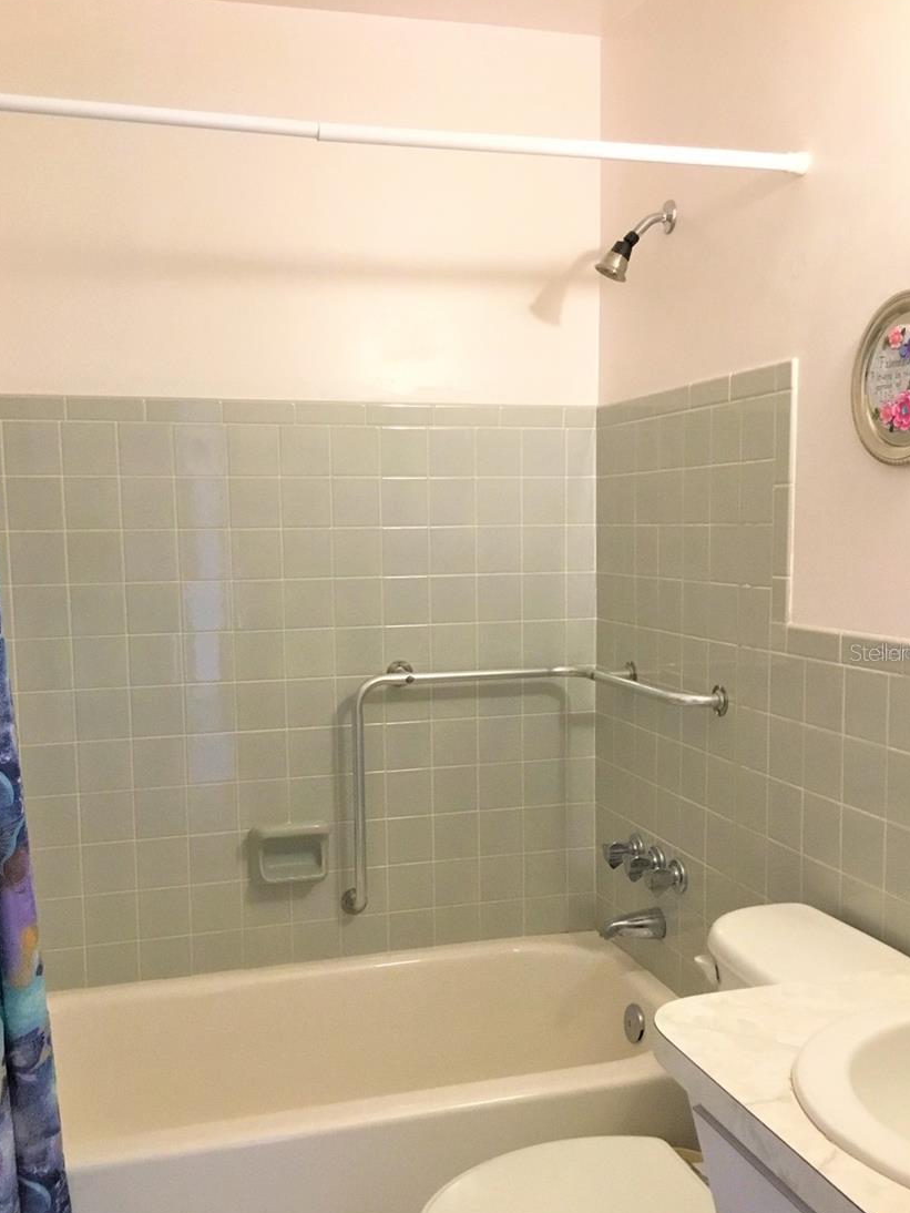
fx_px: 1191
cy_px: 652
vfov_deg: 53.9
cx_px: 456
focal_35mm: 34
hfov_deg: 41.8
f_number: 2.4
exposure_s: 1/30
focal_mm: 3.3
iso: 160
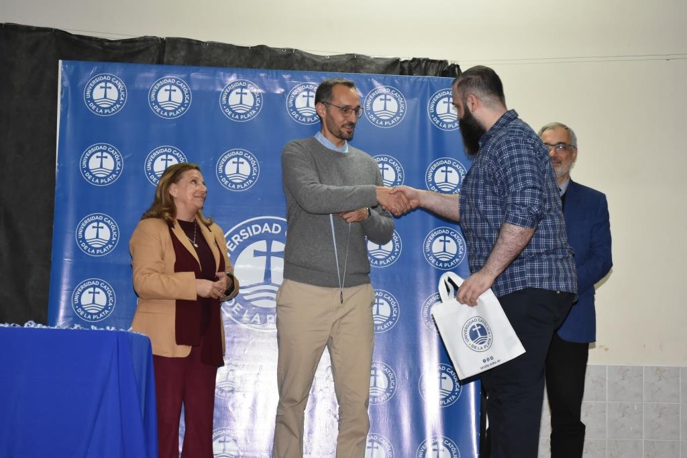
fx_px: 1431
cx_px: 344
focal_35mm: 75
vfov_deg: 18.2
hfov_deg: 27.0
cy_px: 229
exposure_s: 1/60
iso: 1600
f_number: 8
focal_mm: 50
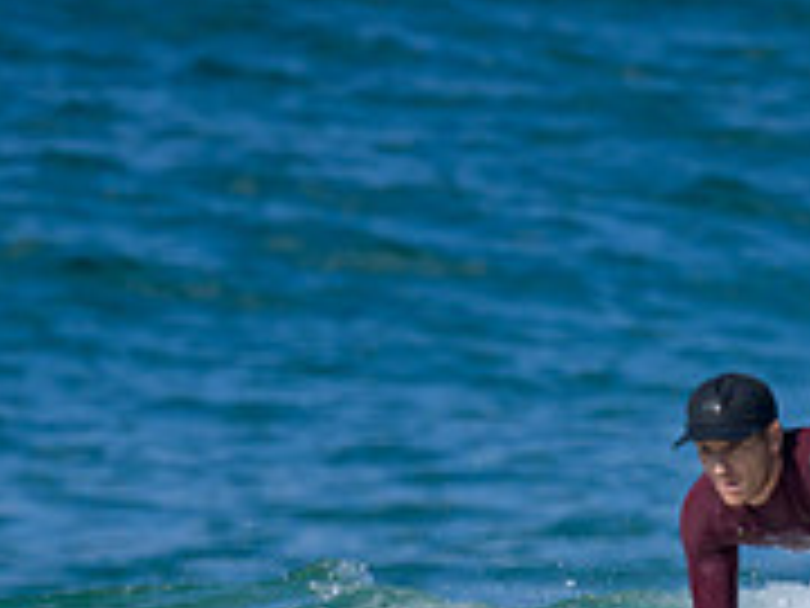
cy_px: 586
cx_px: 570
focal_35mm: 3403
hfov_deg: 0.6
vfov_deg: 0.4
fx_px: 79629
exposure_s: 1/2000
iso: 360
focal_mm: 800
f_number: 6.3
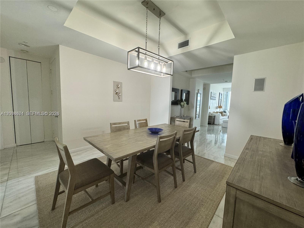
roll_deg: -1.5
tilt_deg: -5.0
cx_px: 152
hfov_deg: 102.1
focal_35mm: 14
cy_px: 114
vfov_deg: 85.7
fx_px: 123
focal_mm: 2.22
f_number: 2.2
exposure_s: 1/120
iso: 250
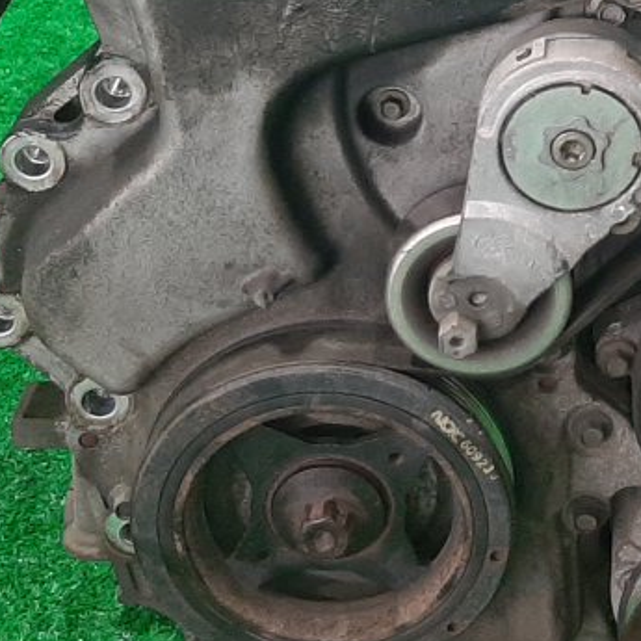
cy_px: -26
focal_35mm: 96
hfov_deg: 17.5
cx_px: 719
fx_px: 2011
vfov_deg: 17.6
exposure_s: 1/50
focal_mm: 3.93
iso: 177
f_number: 1.7
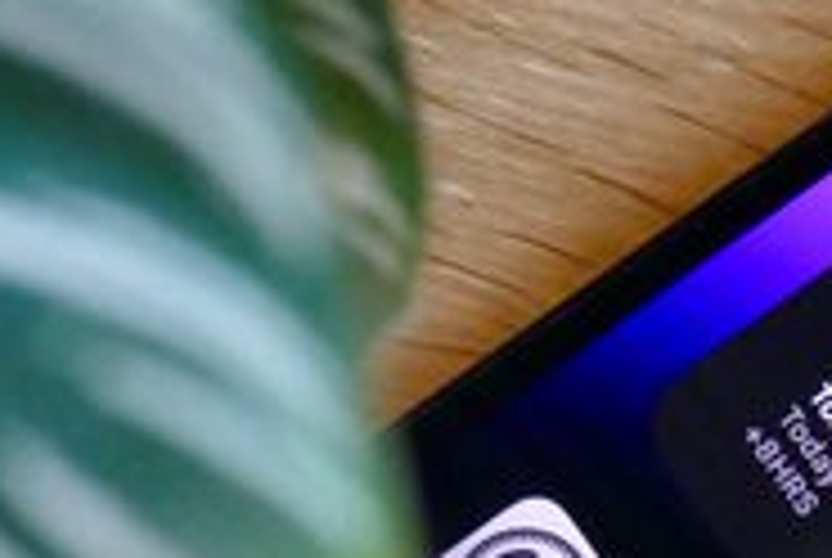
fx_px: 13842
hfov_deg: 3.4
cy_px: 720
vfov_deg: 2.3
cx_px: 854
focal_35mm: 598
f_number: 5
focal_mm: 56.08
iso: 1600
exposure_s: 1/40
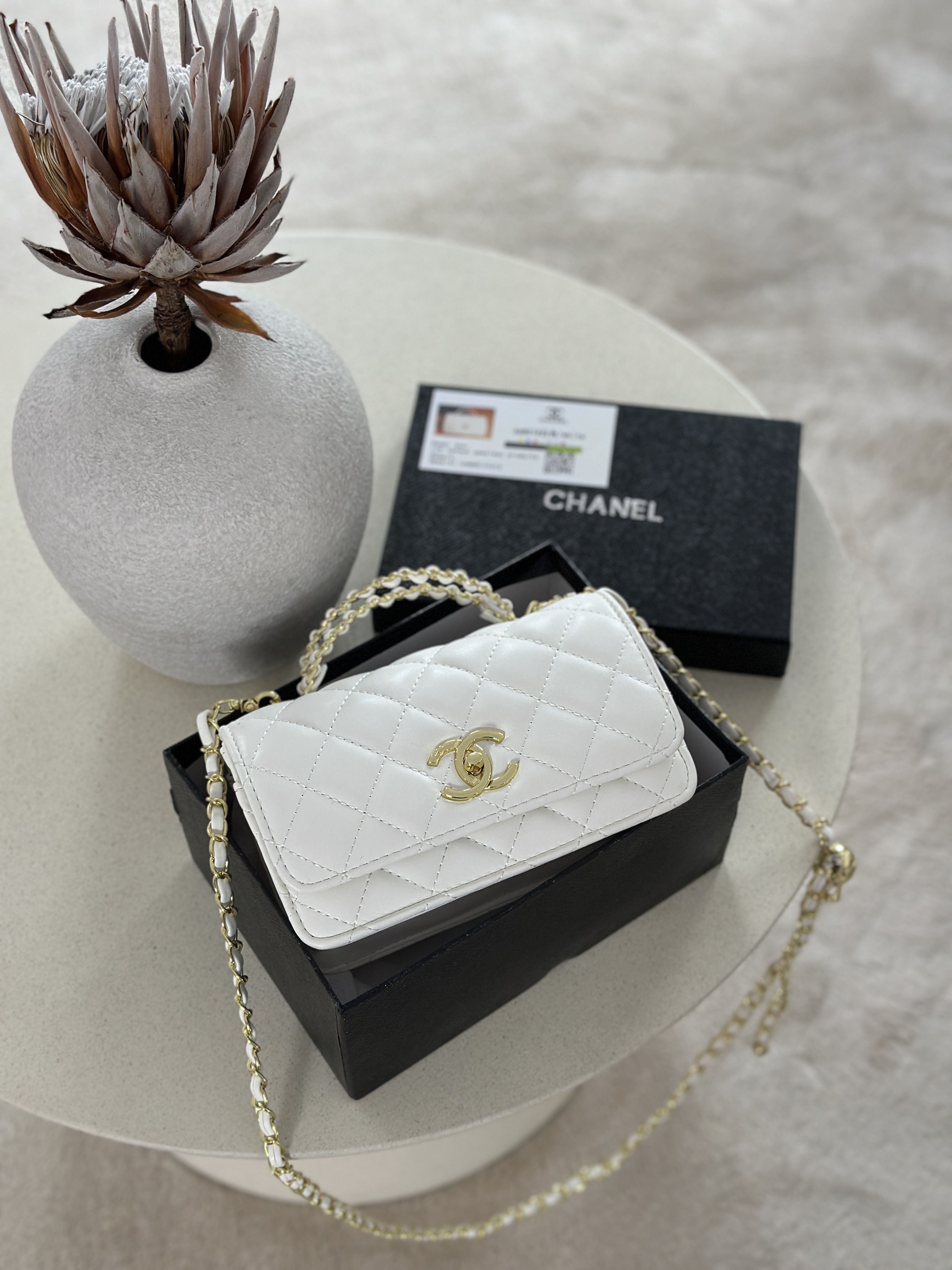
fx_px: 1760
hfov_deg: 30.3
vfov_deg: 39.7
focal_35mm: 48
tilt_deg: -54.2
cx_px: 476
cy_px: 635
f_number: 1.78
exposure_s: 1/109
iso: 125
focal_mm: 6.86
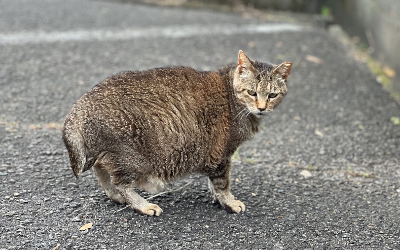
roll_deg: -1.8
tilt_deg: -16.7
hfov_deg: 25.2
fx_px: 894
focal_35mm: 82
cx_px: 200
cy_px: 124
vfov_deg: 15.9
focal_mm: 9
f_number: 2.8
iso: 125
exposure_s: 1/121
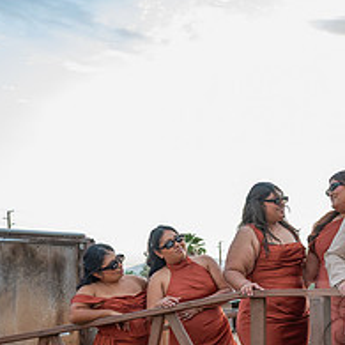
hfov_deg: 19.5
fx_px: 913
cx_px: 462
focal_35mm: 81
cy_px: 323
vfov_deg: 20.9
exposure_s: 1/200
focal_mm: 32
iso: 800
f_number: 4
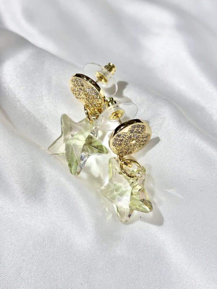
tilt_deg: -56.5
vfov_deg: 36.8
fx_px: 435
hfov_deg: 28.0
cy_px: 144
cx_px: 108
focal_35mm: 52
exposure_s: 1/341
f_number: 1.6
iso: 32
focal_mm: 5.96
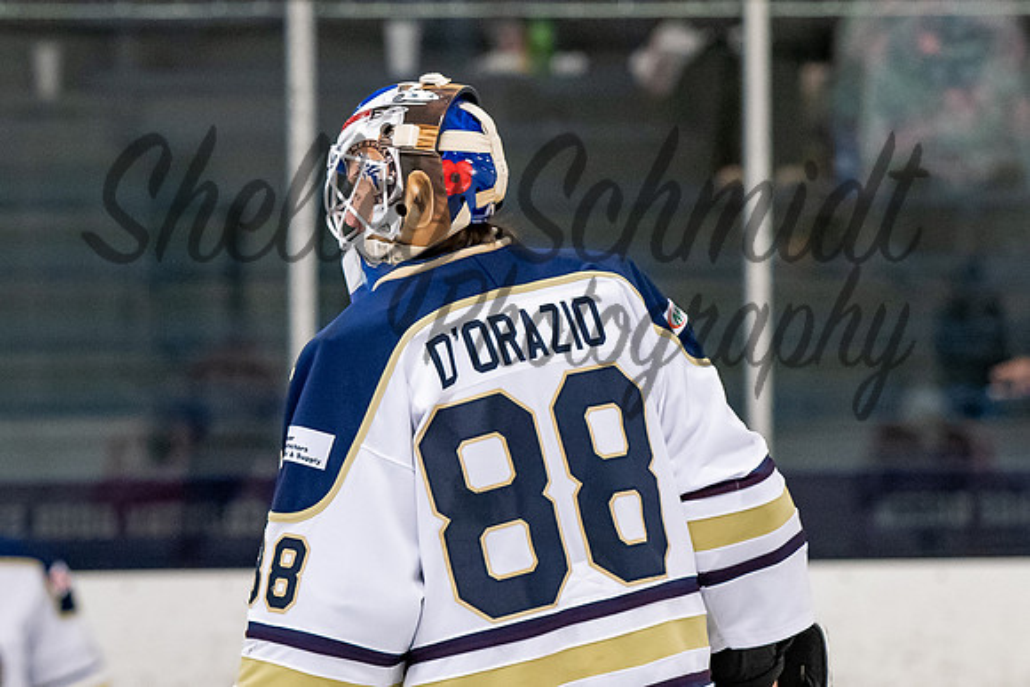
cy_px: 328
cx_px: 497
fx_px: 10153
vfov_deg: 3.9
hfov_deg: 5.8
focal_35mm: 355
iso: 2500
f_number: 3.2
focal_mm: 145
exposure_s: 1/800
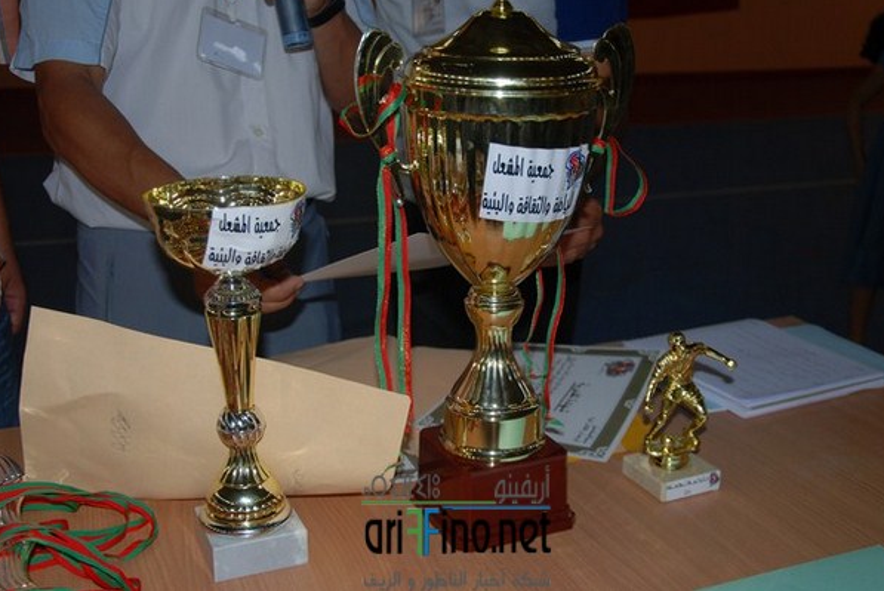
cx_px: 456
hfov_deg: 43.6
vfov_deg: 29.9
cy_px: 276
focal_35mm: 45
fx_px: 1106
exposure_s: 1/60
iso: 200
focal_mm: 28
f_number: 4.2
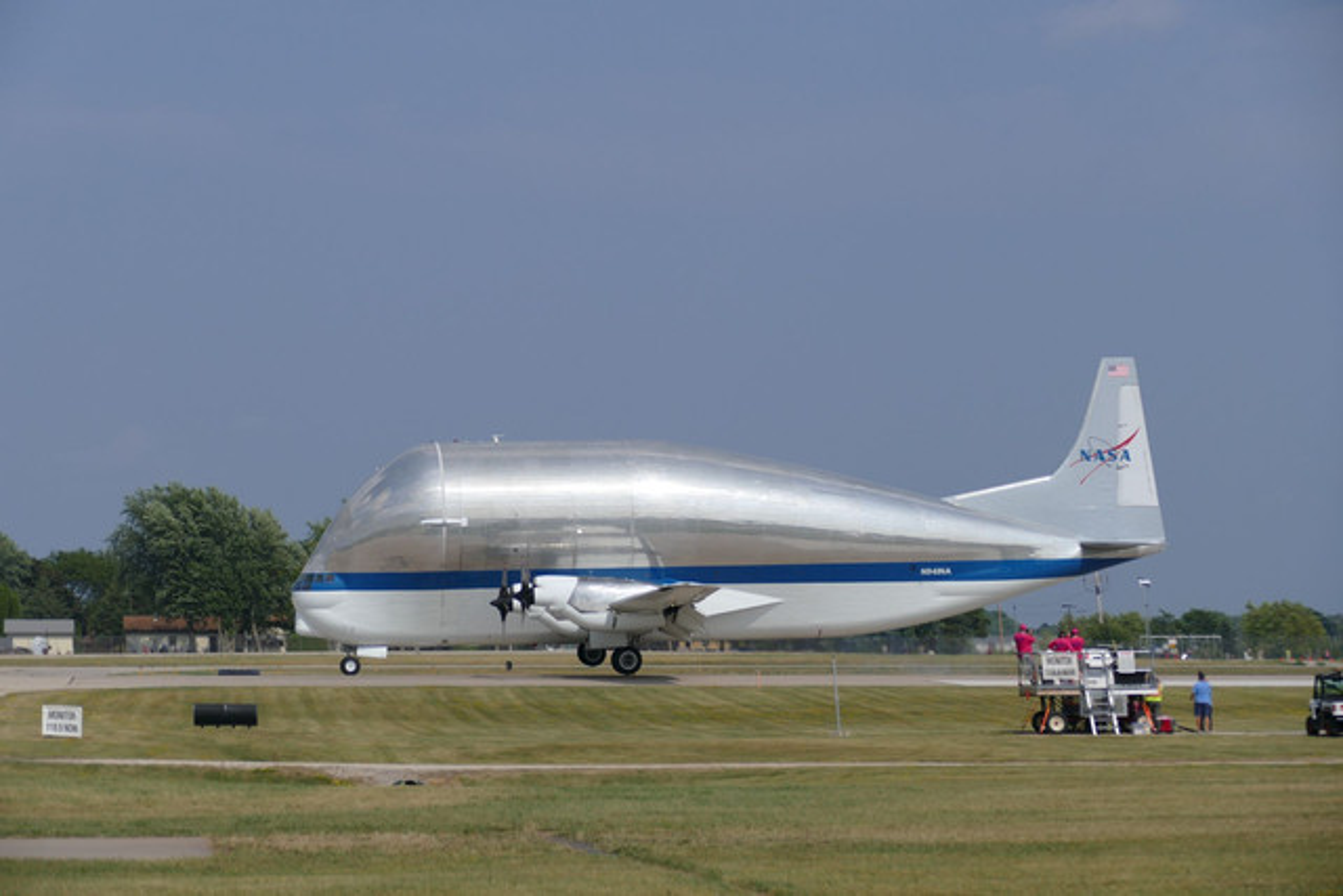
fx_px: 4291
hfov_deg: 17.8
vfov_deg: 11.9
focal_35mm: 115
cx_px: 672
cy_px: 448
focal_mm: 41.85
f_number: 3.9
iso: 125
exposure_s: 1/3200
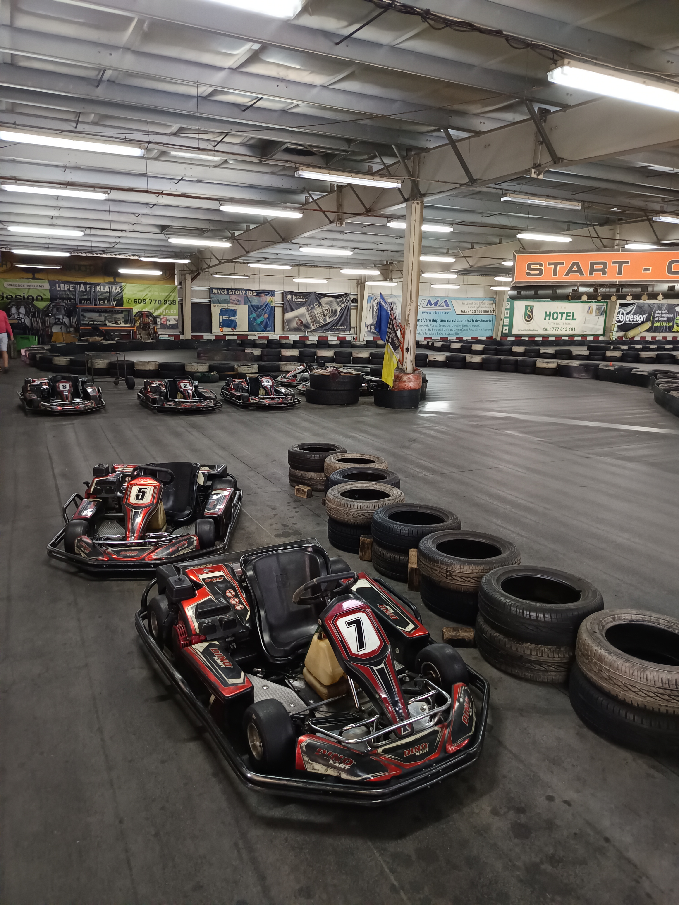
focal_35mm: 24
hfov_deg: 56.8
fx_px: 628
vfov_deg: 71.6
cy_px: 452
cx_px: 340
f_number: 1.7
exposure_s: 1/25
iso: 1171
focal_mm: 5.31
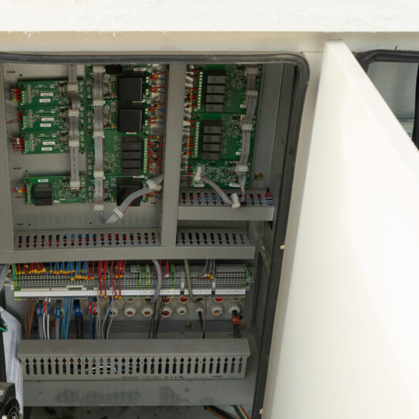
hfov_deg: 30.7
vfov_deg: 31.1
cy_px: 217
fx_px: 753
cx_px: 122
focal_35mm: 55
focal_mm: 34
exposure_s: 1/100
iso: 640
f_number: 6.3
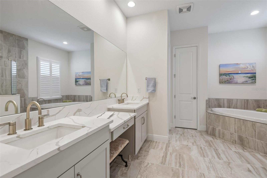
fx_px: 119
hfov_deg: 96.7
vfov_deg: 73.7
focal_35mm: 16
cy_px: 89
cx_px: 134
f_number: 8
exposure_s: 1/30
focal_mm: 16
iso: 400
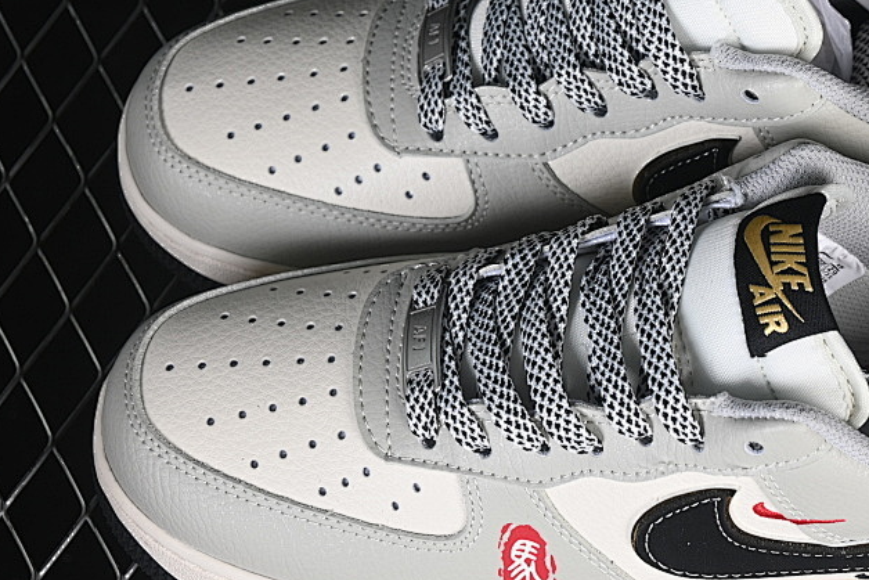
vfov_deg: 10.6
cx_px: 639
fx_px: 3114
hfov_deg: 15.8
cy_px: 264
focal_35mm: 129
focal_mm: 50
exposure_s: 1/80
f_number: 7.1
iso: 160
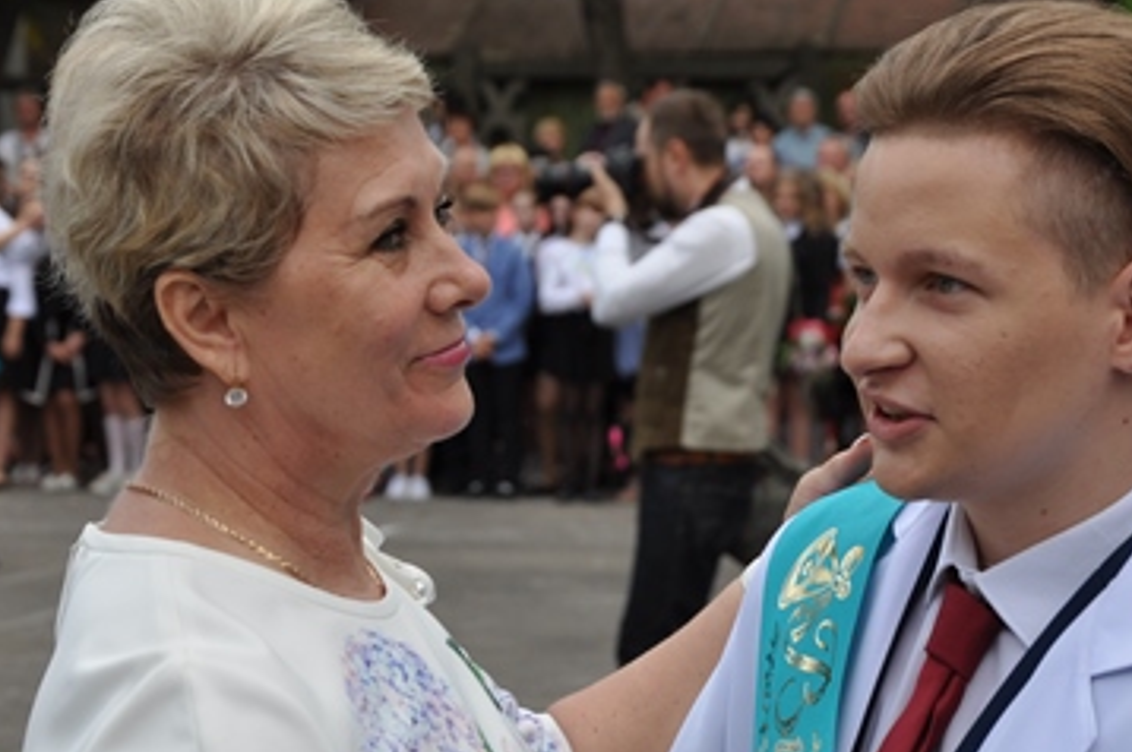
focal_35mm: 176
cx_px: 623
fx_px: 5529
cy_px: 457
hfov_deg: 11.7
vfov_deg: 7.8
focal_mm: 70
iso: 200
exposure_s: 1/250
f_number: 8
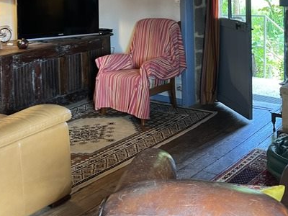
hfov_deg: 36.7
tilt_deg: -5.9
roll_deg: +2.3
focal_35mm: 52
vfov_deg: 27.0
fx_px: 433
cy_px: 18
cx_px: 168
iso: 320
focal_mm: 5.1
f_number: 1.6
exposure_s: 1/50
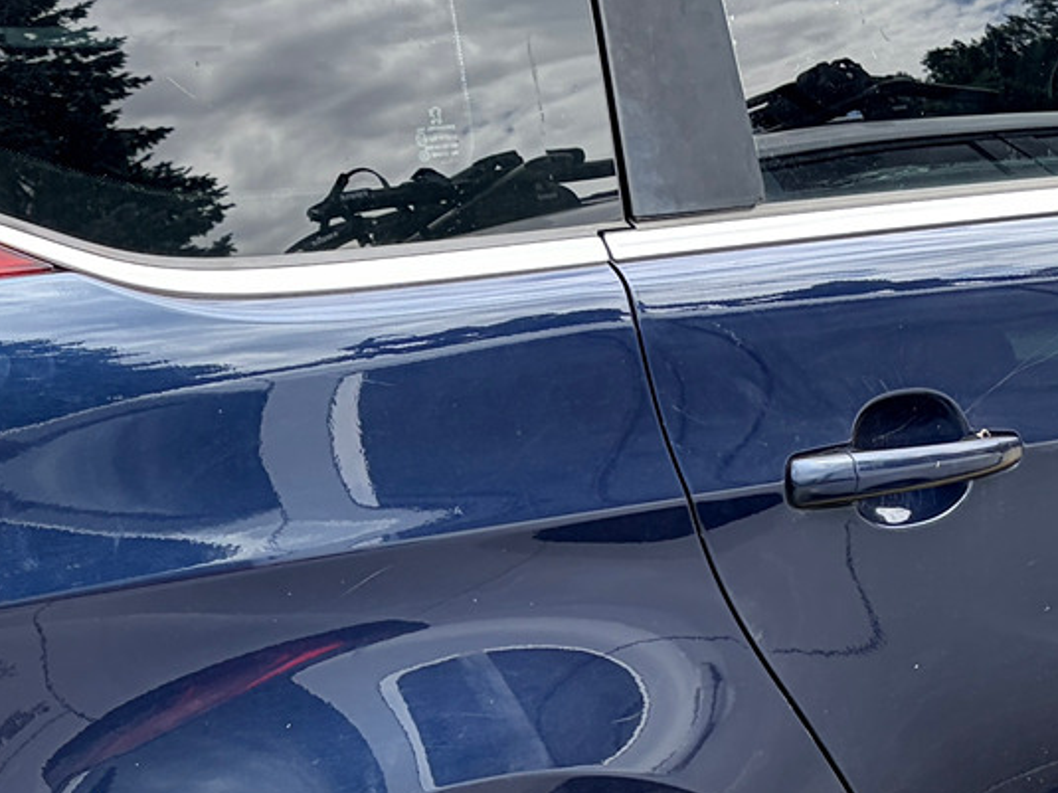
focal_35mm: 98
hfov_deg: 20.0
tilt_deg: -14.5
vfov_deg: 15.0
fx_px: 2995
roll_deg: +3.2
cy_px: 623
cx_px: 388
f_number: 1.6
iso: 50
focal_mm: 5.96
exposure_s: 1/973
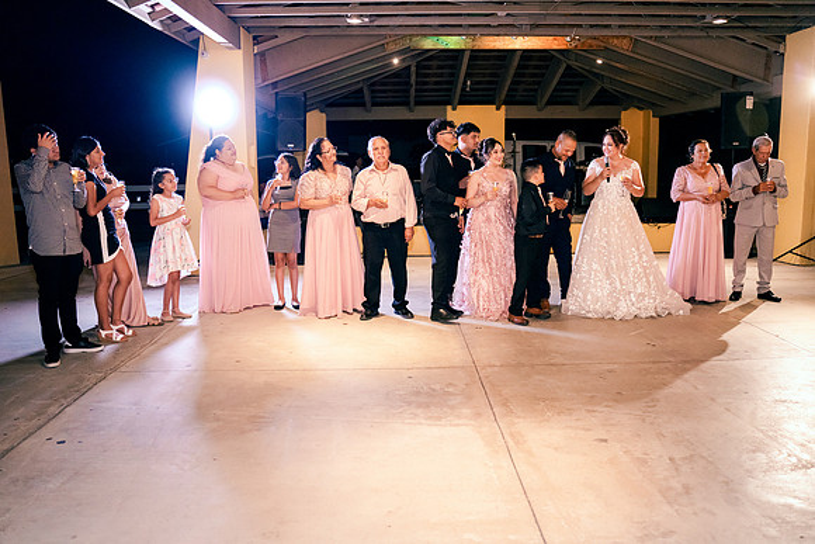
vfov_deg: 46.4
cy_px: 272
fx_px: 634
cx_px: 408
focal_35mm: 28
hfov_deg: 65.5
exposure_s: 1/200
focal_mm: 28
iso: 3200
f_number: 2.8
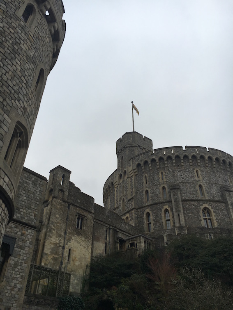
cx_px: 116
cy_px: 155
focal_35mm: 29
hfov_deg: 48.2
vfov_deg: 61.7
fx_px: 260
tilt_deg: +37.2
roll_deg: -1.2
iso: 25
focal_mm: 4.15
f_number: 2.2
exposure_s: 1/379
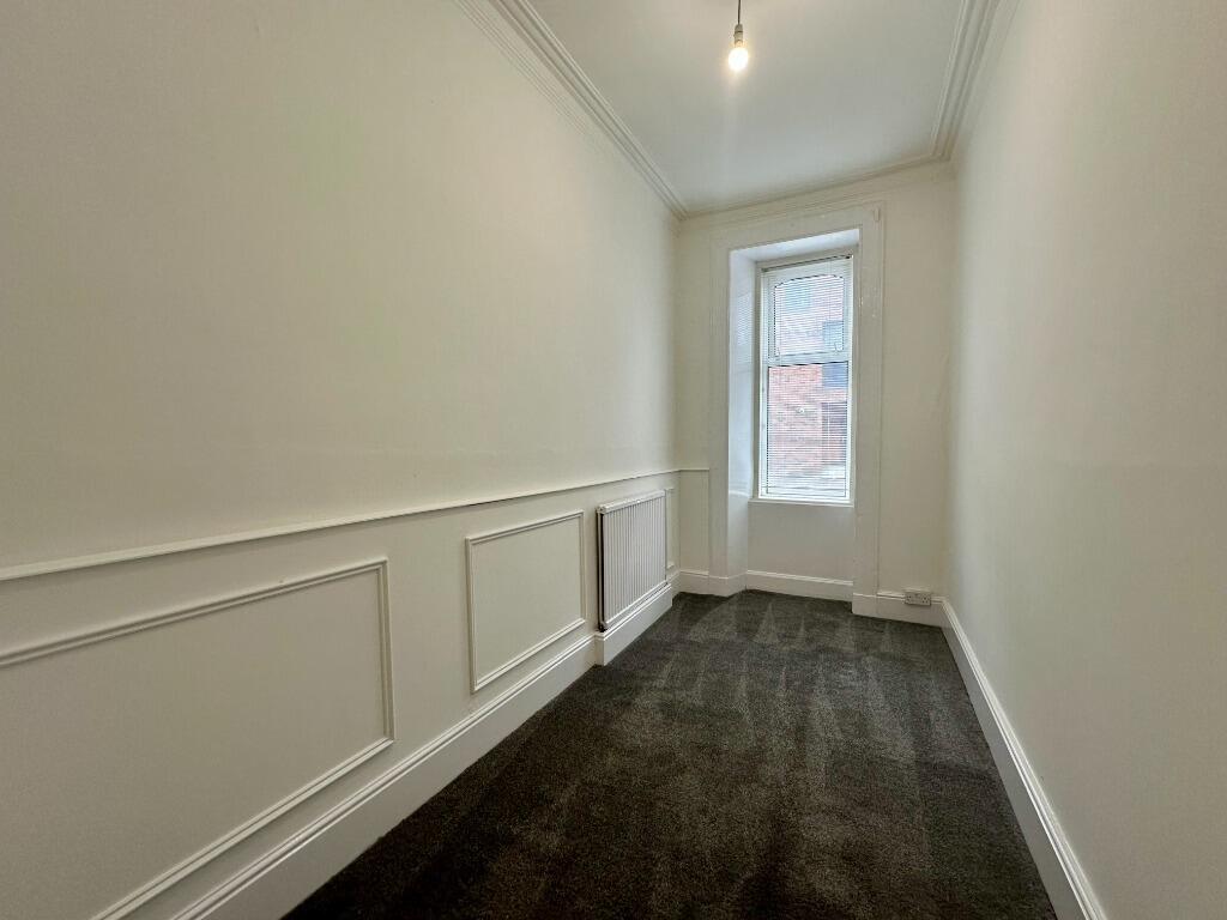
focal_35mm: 14
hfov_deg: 102.1
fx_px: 496
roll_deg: +0.4
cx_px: 614
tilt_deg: -2.2
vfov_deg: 85.7
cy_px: 460
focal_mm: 2.22
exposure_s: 1/100
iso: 125
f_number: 2.2
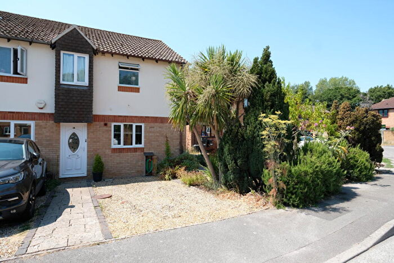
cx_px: 197
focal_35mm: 21
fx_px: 230
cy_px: 132
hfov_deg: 81.2
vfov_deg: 59.5
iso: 200
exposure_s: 1/320
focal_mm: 13.8
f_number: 5.6
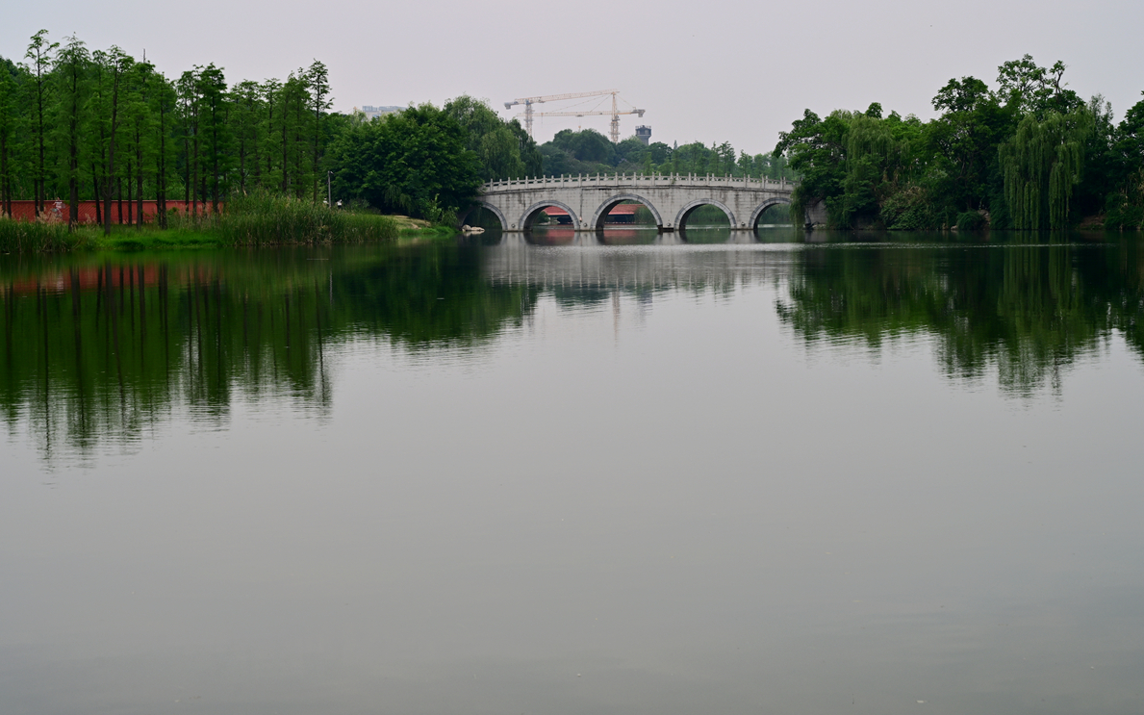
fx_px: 2245
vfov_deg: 18.1
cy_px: 378
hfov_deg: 28.6
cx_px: 570
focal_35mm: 72
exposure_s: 1/160
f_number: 8
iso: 100
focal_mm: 70
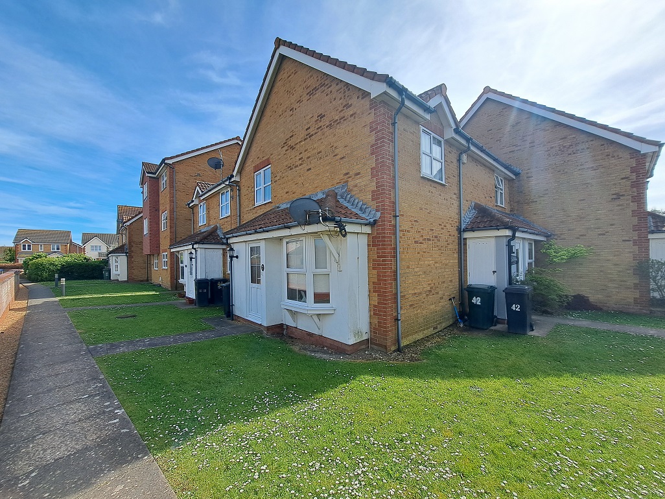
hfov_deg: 106.2
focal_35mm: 13
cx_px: 332
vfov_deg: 89.9
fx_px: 250
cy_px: 250
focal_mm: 1.74
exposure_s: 1/1401
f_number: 2.2
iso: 50
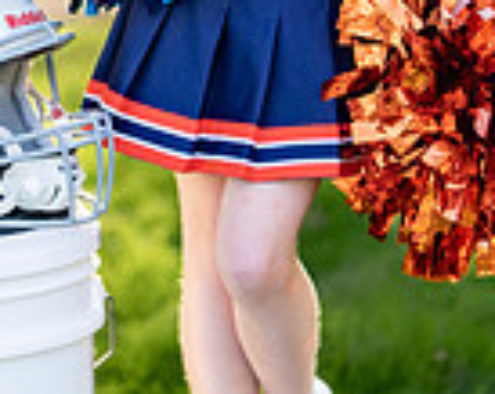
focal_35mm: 224
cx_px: 277
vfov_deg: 6.8
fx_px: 3275
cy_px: -80
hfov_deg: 8.6
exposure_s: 1/800
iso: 100
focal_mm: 50
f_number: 1.2
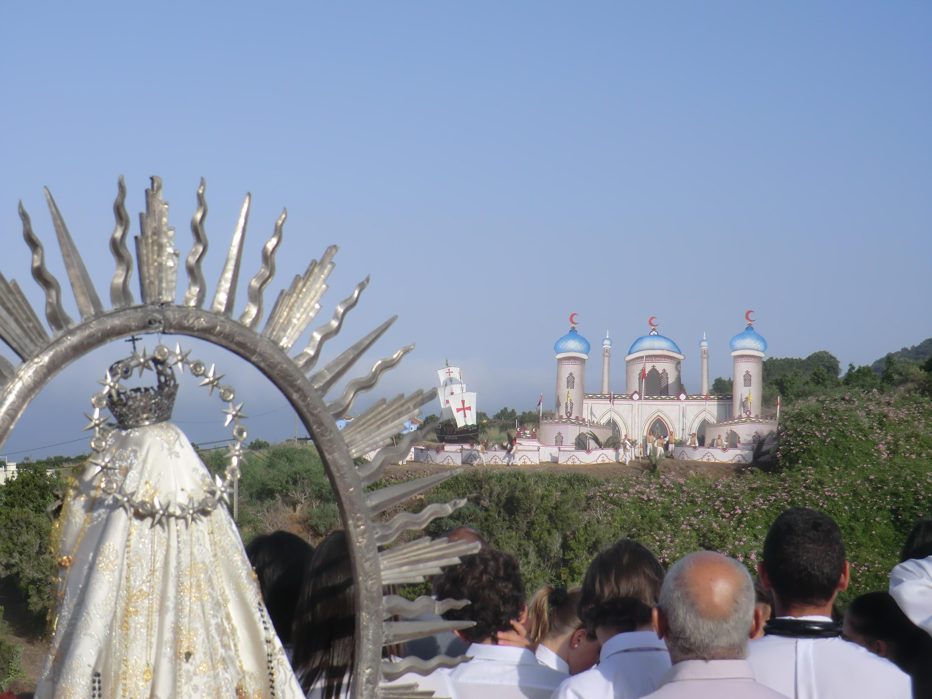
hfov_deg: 29.8
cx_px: 466
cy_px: 350
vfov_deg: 22.6
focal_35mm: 65
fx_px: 1750
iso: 64
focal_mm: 11.6
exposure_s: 1/800
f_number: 4.4
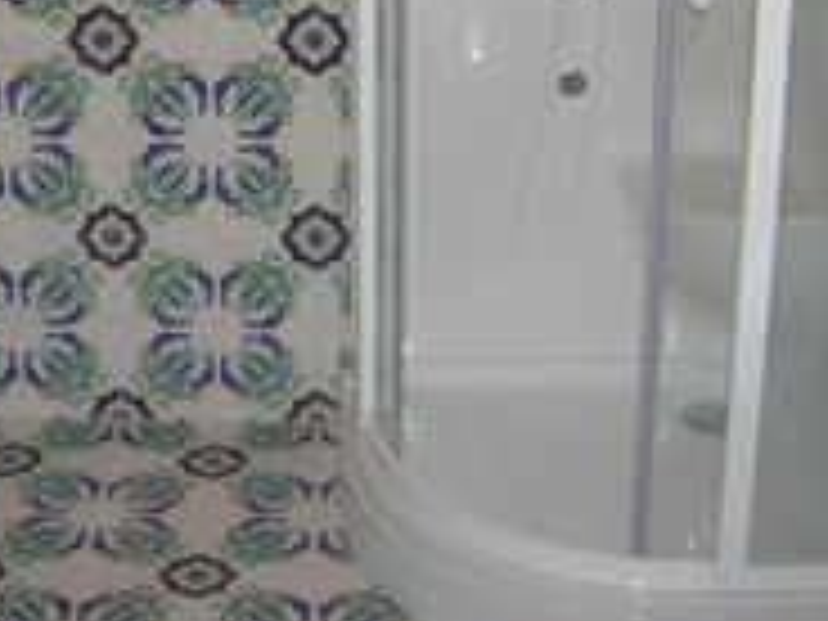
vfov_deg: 21.2
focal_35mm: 68
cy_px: 90
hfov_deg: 28.5
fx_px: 1627
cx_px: 328
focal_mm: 5.7
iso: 50
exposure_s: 1/60.1
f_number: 2.9
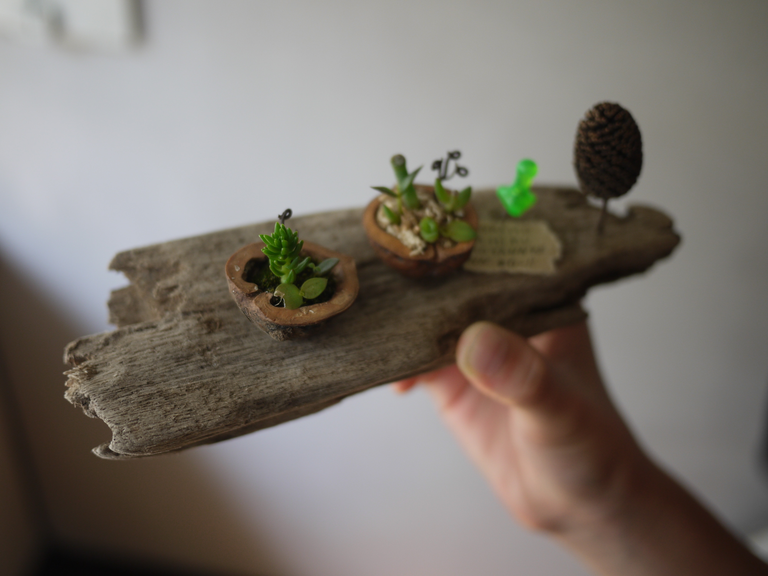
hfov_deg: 46.8
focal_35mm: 40
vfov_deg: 36.0
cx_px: 384
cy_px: 288
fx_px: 887
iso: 100
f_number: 1.7
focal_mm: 20
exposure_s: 1/80
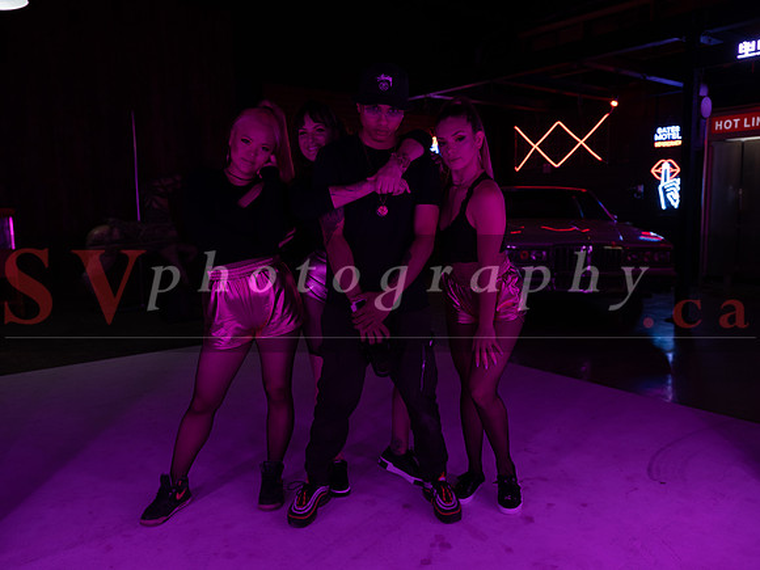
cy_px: 285
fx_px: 593
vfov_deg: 51.4
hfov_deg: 65.3
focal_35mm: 27
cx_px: 380
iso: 800
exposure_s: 1/40
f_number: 5.6
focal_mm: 33.8
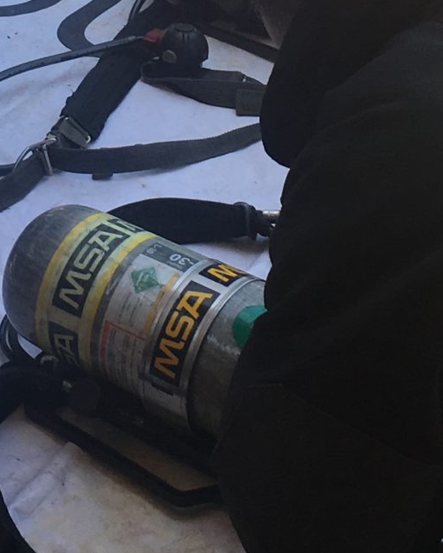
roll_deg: +2.4
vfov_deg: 16.2
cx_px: 116
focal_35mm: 114
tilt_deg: -28.6
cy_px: -103
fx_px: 1868
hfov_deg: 13.5
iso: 25
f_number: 2.2
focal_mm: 4.15
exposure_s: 1/206
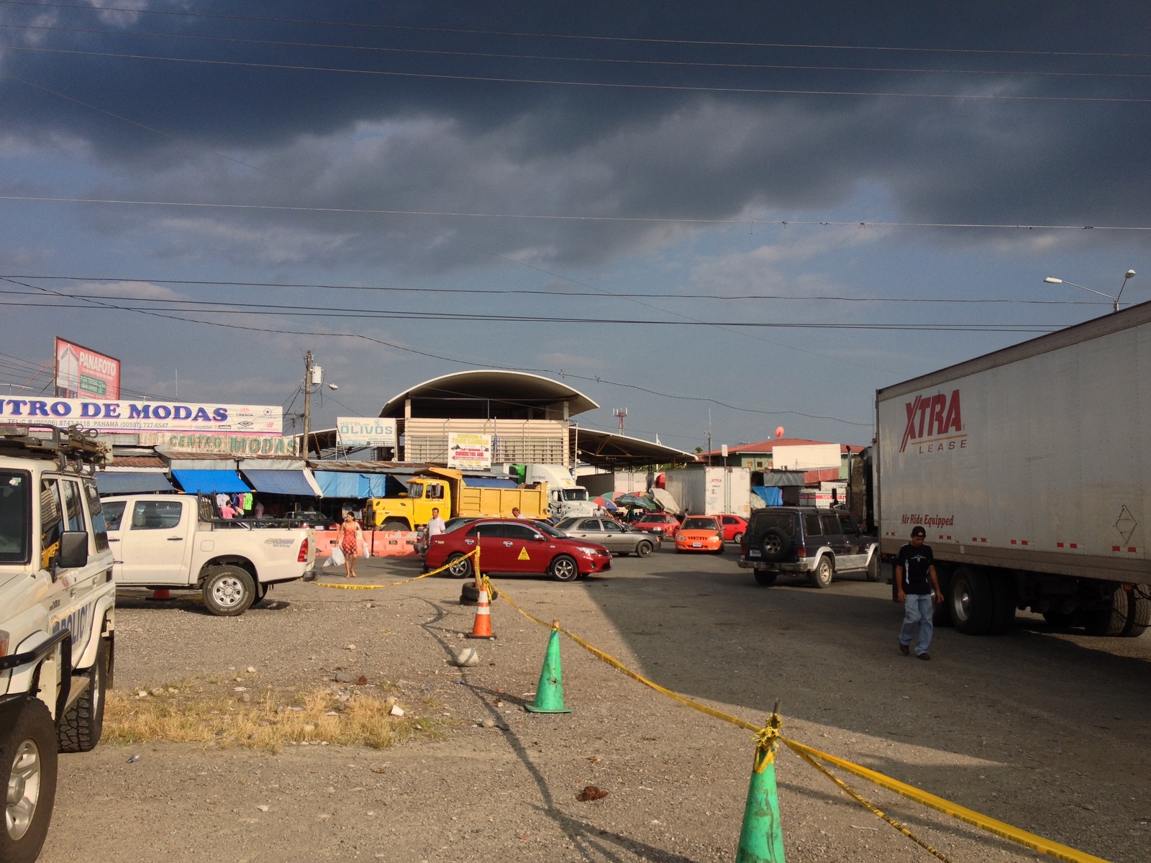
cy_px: 432
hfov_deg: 52.6
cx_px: 576
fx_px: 1164
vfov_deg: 40.7
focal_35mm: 35
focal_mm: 4.28
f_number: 2.4
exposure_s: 1/1534
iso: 50
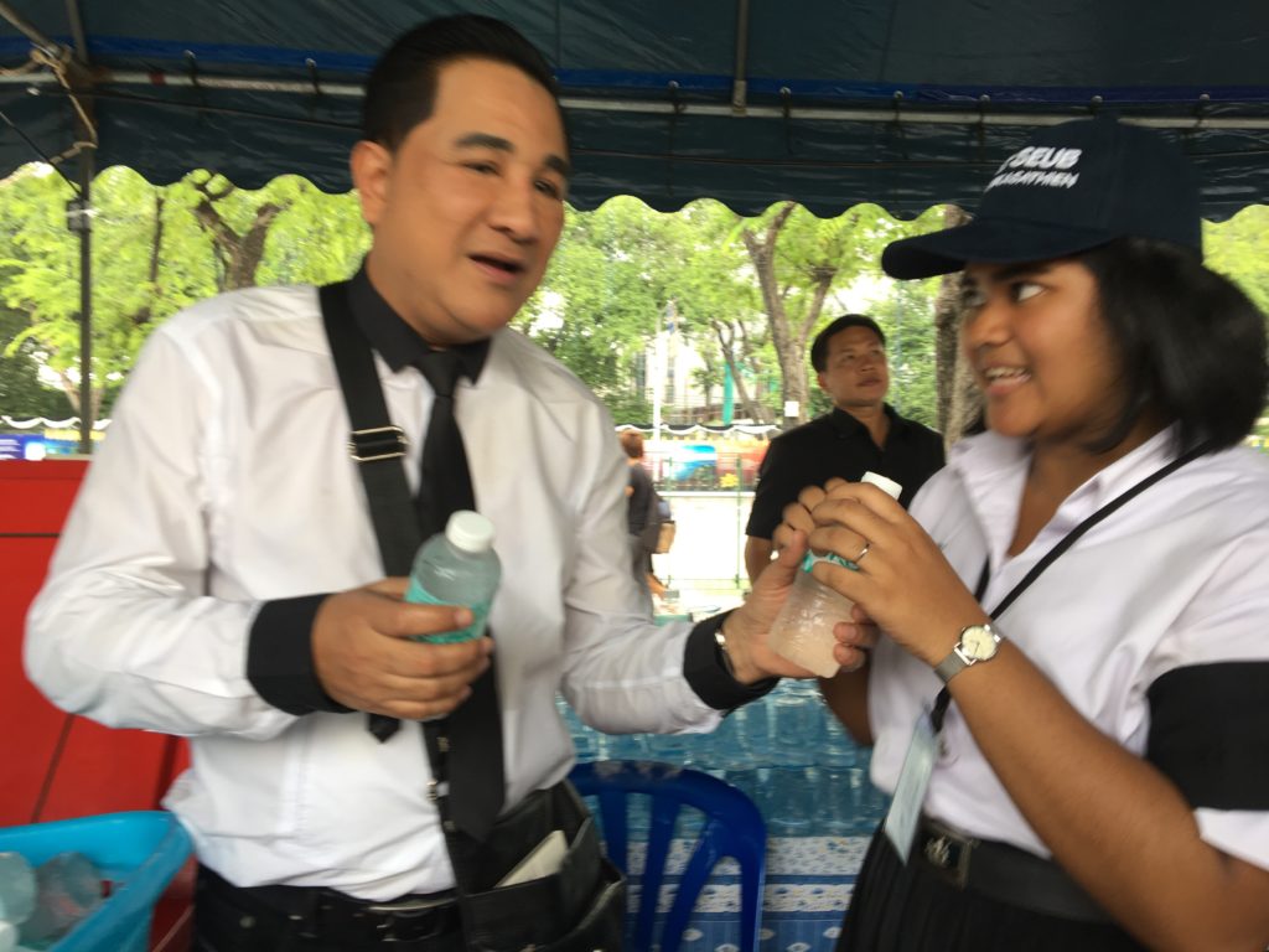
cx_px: 634
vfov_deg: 48.2
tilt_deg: -1.4
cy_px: 476
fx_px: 1063
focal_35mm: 29
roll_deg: +1.1
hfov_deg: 61.7
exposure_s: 1/50
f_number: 2.2
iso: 25
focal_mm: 4.15
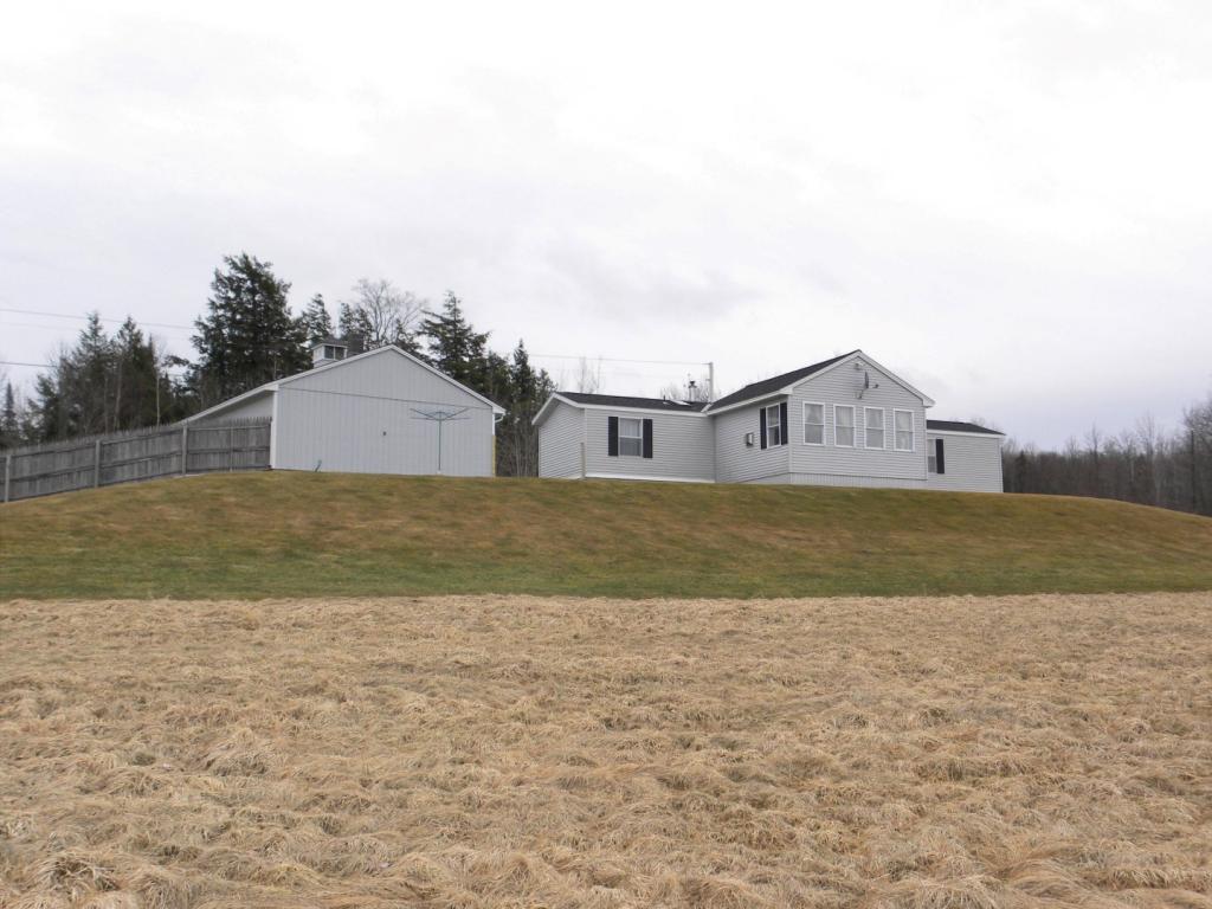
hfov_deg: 50.1
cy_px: 454
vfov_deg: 38.7
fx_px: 1295
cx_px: 606
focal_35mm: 37
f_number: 4.5
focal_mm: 6.6
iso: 64
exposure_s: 1/230
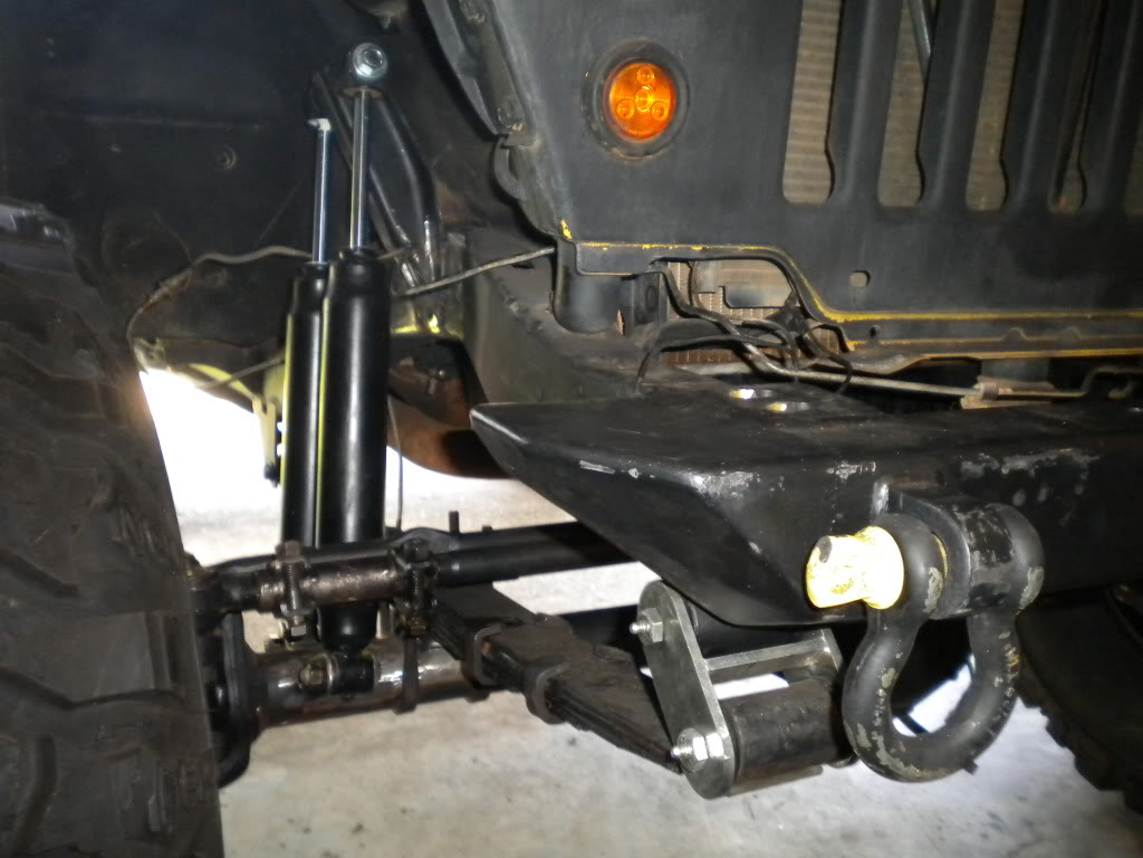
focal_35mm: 35
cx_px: 572
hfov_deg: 52.6
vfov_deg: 40.7
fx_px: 1156
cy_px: 429
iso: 400
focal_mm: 6.3
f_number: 3.1
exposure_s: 1/30
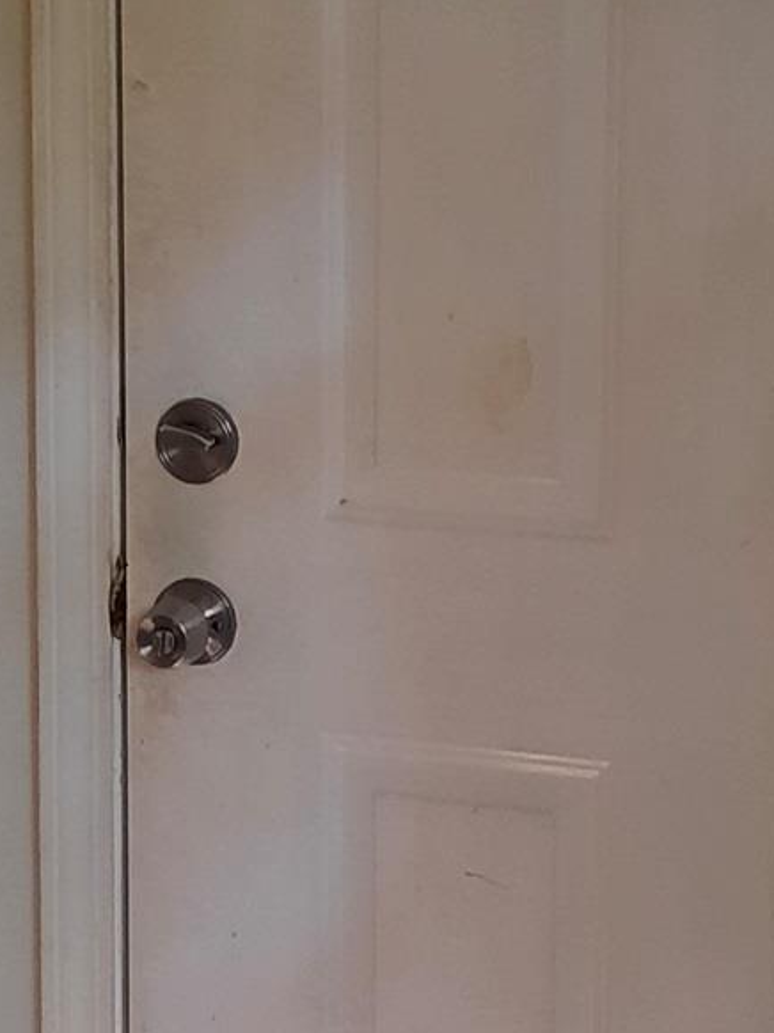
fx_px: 2954
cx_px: 470
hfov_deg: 14.9
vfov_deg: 19.7
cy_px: 296
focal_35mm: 99
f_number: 2
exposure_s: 1/24
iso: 400
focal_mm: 4.6
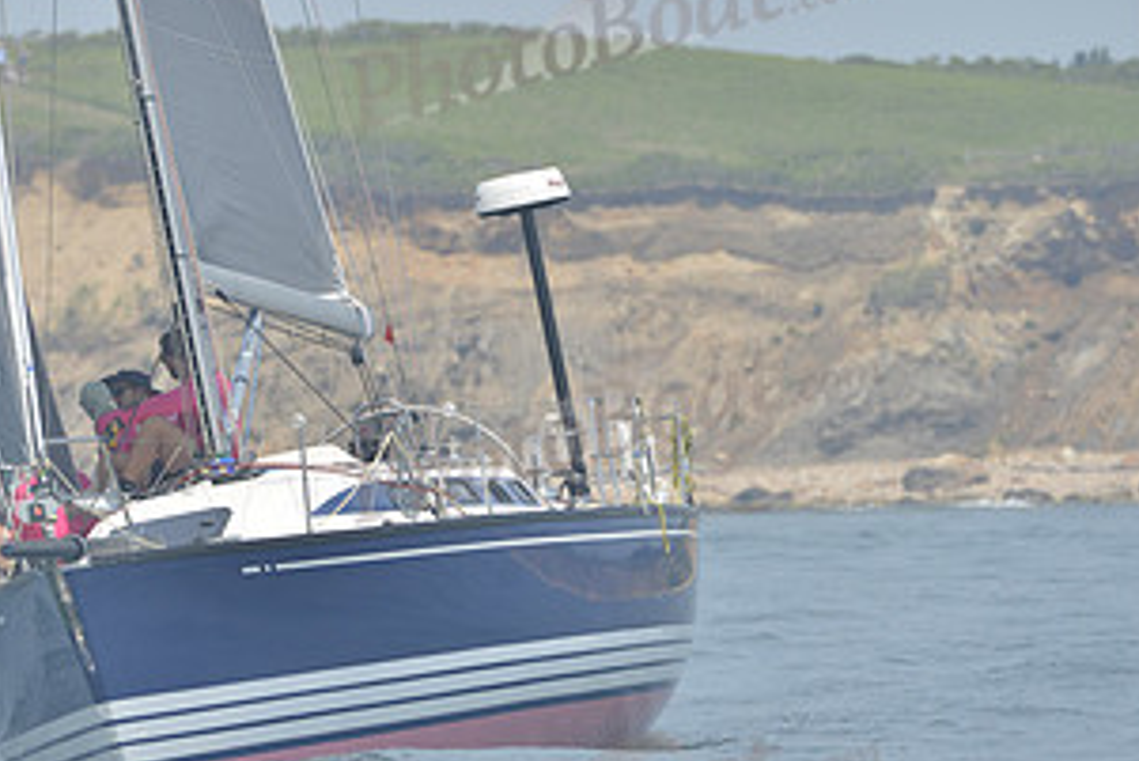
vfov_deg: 2.4
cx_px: 155
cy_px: 282
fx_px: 18295
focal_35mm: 578
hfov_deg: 3.6
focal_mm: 300
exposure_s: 1/1000
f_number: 8
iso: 280
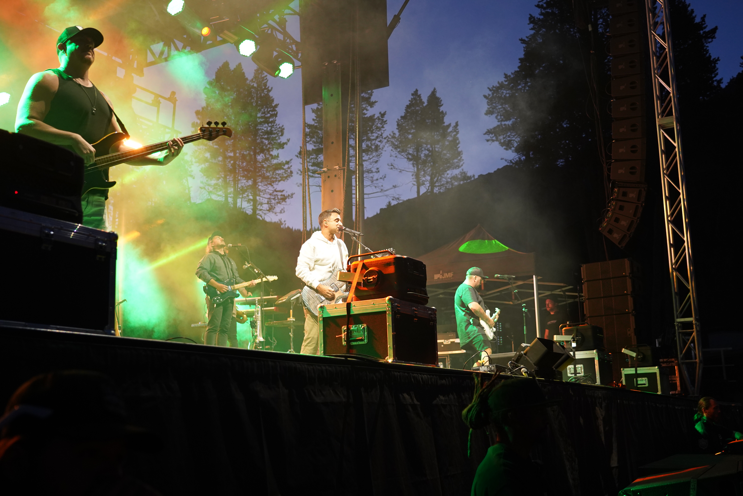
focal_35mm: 40
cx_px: 372
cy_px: 248
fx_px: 825
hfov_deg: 48.5
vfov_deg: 33.4
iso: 2500
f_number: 4
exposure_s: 1/160
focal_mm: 40
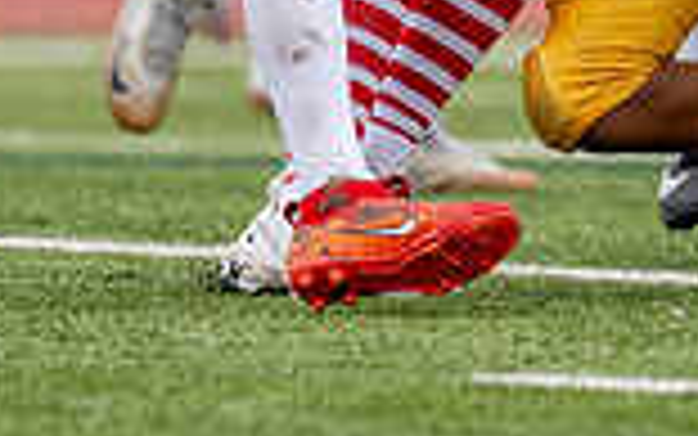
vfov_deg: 1.0
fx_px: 24111
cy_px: -102
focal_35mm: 1267
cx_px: 866
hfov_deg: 1.7
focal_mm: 200
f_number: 2.8
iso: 250
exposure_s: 1/3200
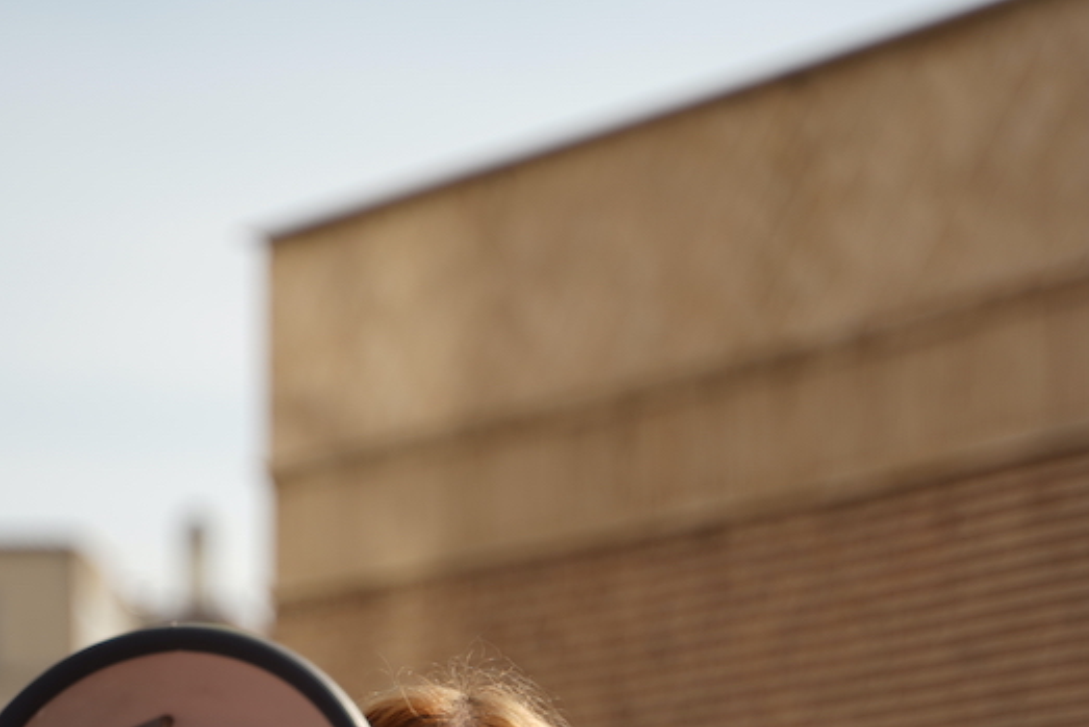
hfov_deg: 11.9
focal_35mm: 172
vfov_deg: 7.9
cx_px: 537
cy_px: 810
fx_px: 5204
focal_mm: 75
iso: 50
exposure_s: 1/800
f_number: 2.8
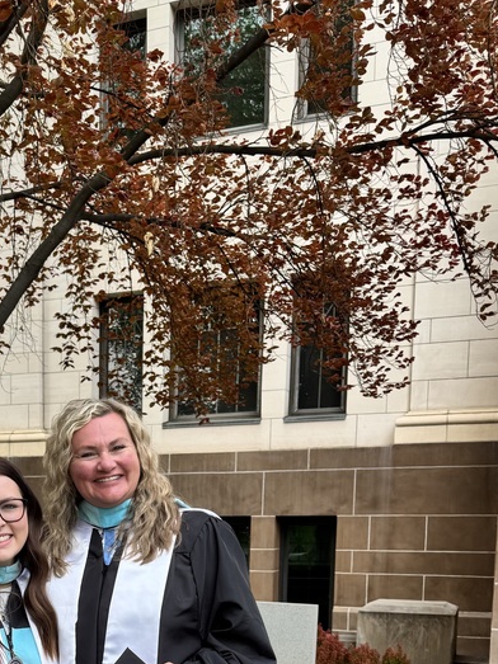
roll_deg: -0.3
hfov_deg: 29.9
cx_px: 74
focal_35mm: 47
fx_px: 902
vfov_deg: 37.6
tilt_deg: -7.3
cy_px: 607
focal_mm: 6.76
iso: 64
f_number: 1.78
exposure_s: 1/264
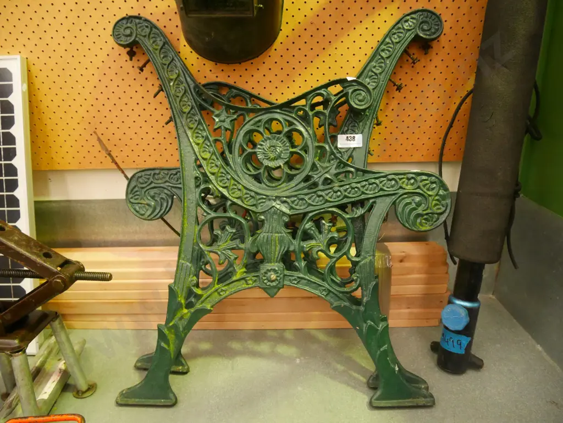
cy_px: 212
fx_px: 391
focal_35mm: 24
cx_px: 282
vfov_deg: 56.9
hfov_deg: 71.6
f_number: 3.7
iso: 3200
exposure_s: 1/125
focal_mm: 12
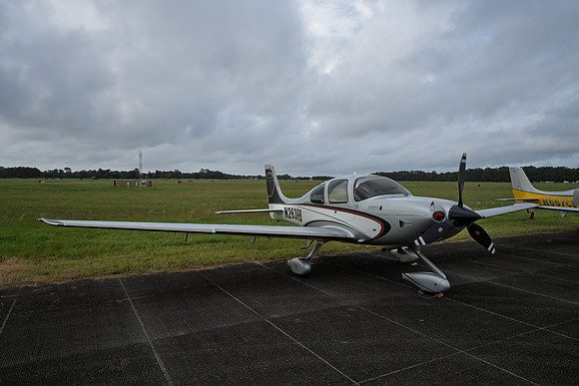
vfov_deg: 53.2
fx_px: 386
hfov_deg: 73.7
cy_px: 193
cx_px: 290
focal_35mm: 24
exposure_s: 1/500
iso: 1250
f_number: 9
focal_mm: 24
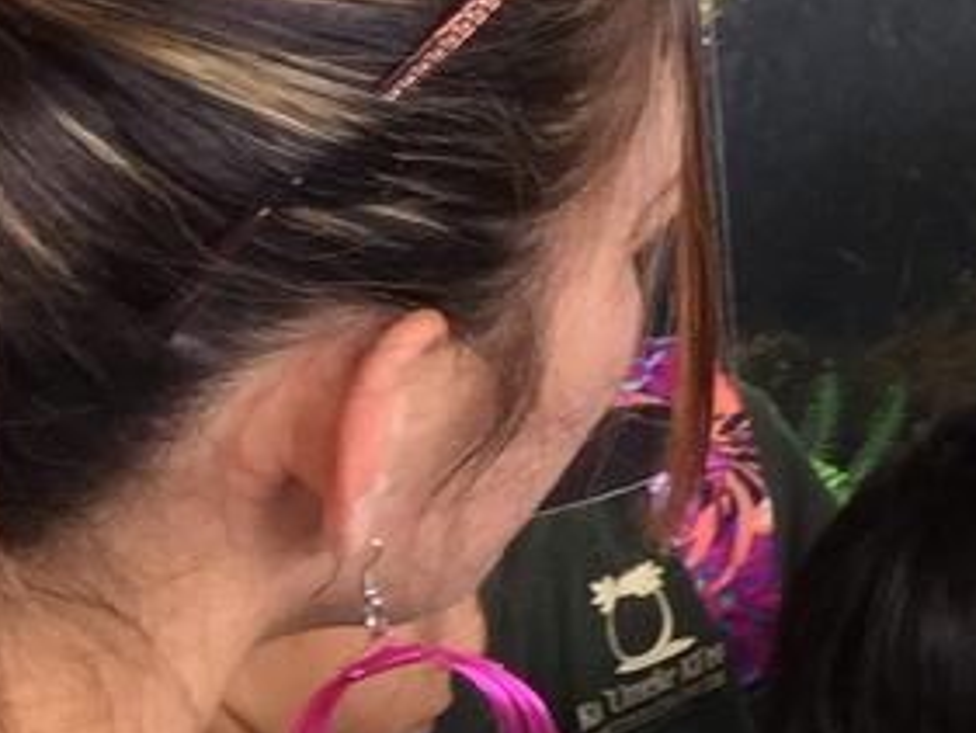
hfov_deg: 11.8
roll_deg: +0.9
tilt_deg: -7.8
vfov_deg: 10.4
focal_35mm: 138
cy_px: -403
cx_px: 2296
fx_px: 3893
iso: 32
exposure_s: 1/169
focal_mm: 4.15
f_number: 2.2
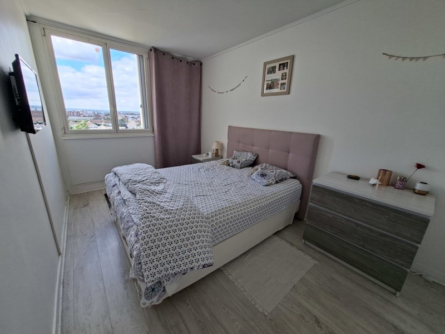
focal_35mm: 13
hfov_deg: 106.2
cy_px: 167
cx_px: 222
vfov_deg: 89.9
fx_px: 167
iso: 40
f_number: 2.2
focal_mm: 1.74
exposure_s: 1/108
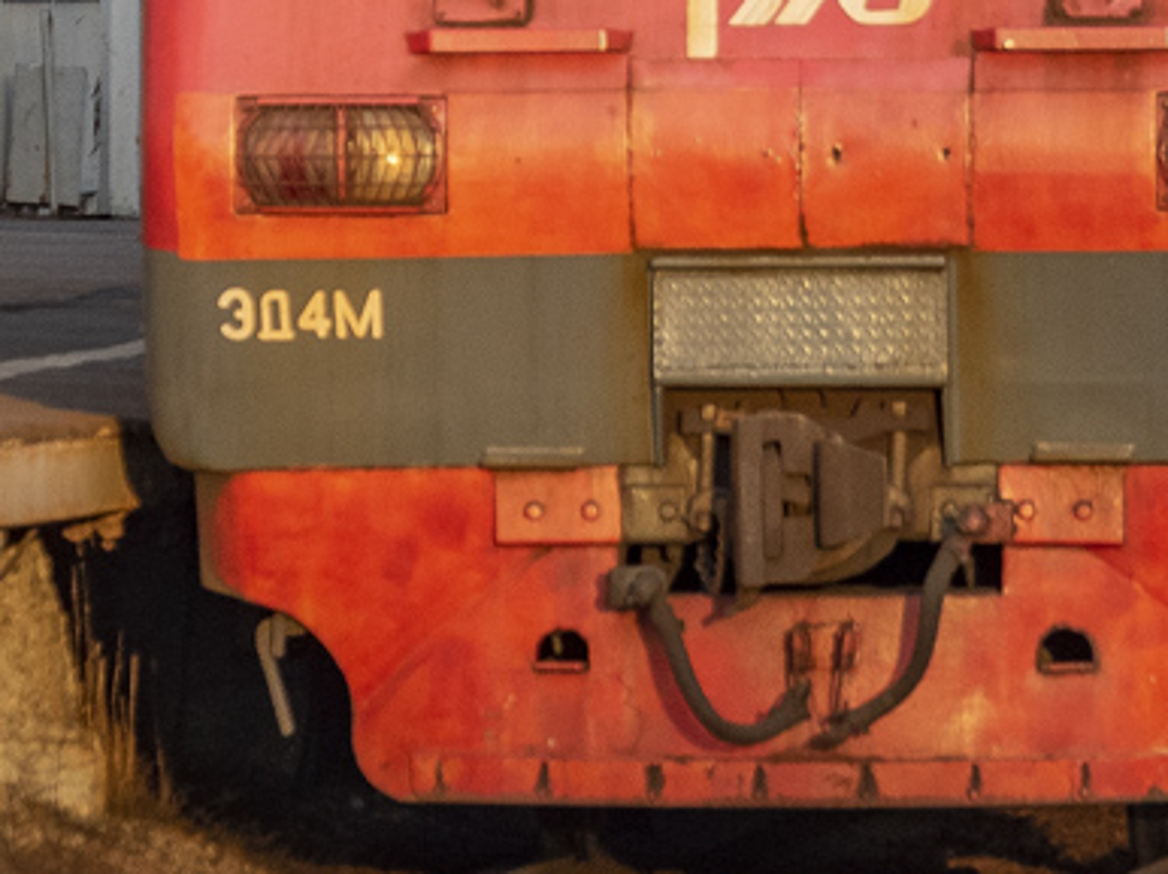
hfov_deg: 2.4
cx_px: 1150
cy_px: -245
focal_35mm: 821
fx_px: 27685
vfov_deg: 1.8
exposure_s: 1/500
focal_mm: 220
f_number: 5.3
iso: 800
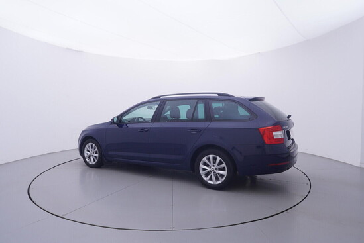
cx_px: 182
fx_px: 228
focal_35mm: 22
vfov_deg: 56.2
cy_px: 122
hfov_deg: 77.3
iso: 200
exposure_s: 1/80
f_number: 5
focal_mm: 15
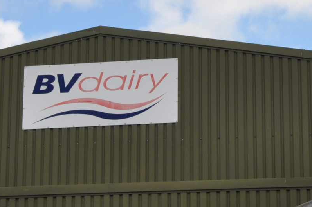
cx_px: 165
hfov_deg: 12.2
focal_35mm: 169
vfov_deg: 8.1
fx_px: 1459
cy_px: 20
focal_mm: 35
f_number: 13
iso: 200
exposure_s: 1/200
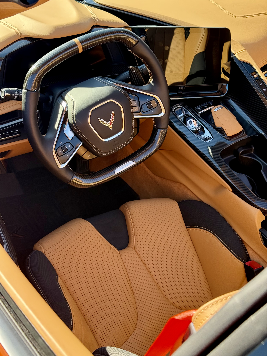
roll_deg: -0.2
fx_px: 494
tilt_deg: -35.5
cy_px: 178
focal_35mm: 48
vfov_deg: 39.7
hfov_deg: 30.3
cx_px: 134
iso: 125
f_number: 1.78
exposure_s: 1/242
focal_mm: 6.76
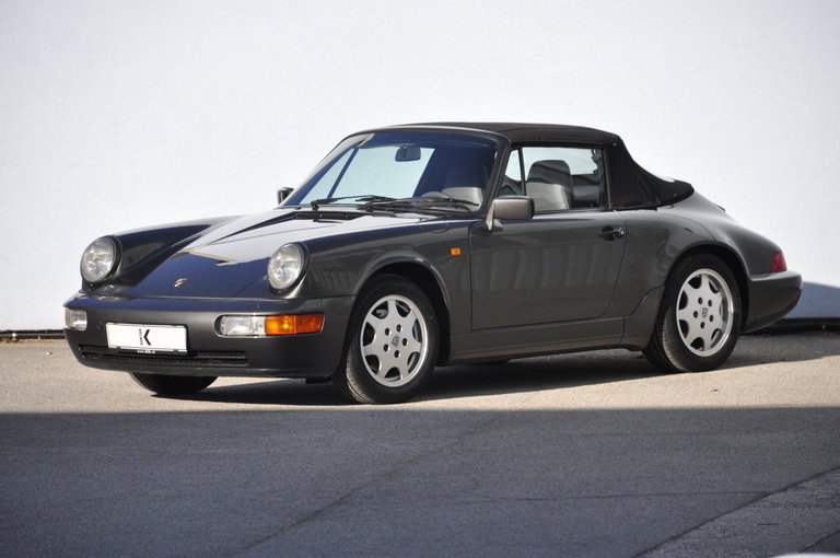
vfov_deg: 5.7
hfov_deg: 8.6
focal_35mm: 240
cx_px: 420
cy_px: 279
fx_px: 5593
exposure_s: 1/640
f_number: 6
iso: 500
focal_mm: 160
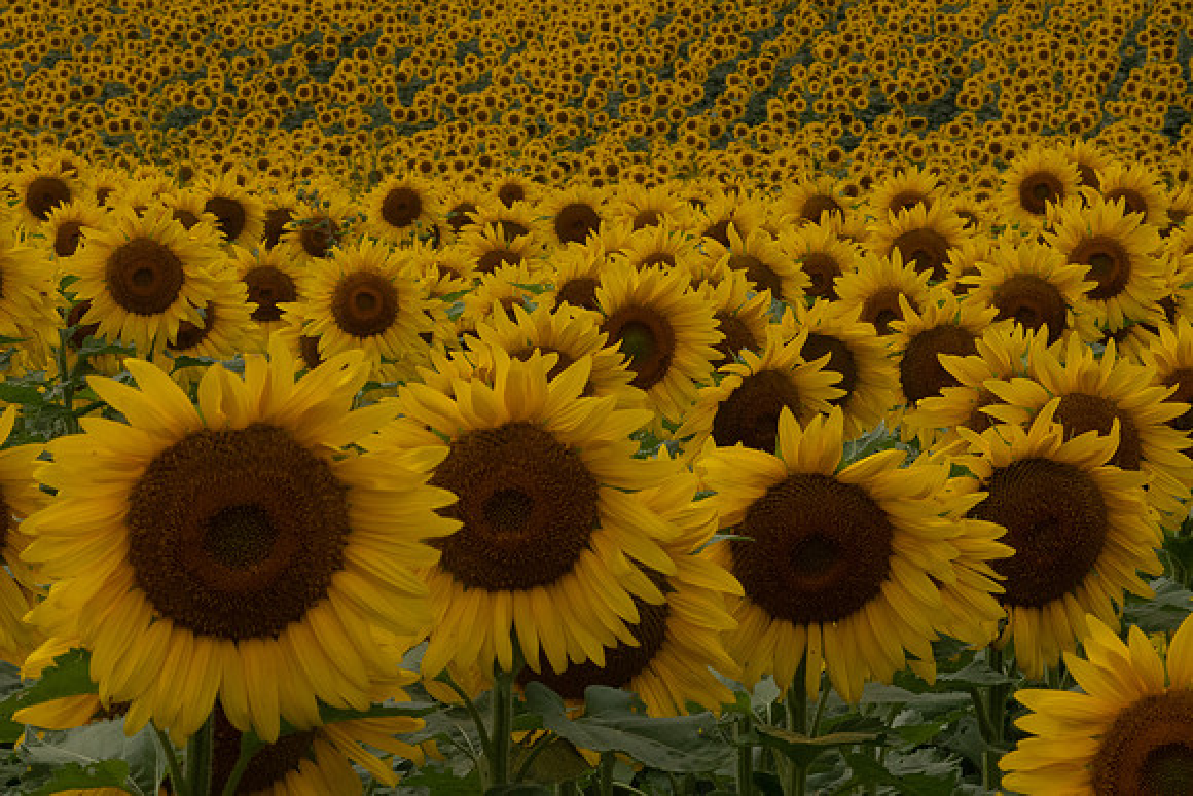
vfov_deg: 7.0
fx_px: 6464
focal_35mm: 195
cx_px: 600
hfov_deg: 10.5
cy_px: 382
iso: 400
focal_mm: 78
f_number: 18
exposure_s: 1/320
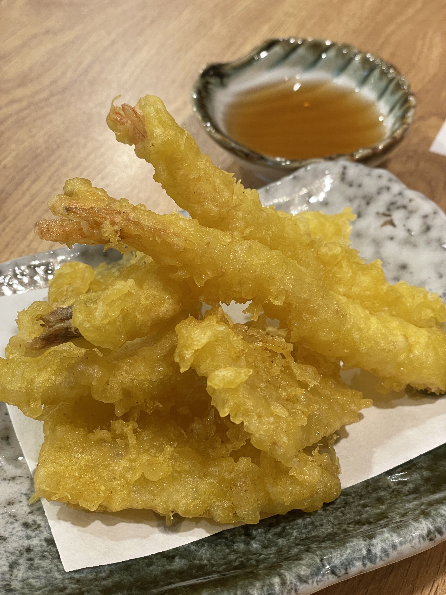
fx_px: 893
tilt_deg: -43.6
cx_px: 223
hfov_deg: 28.0
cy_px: 298
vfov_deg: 36.8
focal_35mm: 52
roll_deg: -1.1
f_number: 2
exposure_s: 1/60
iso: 200
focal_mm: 6
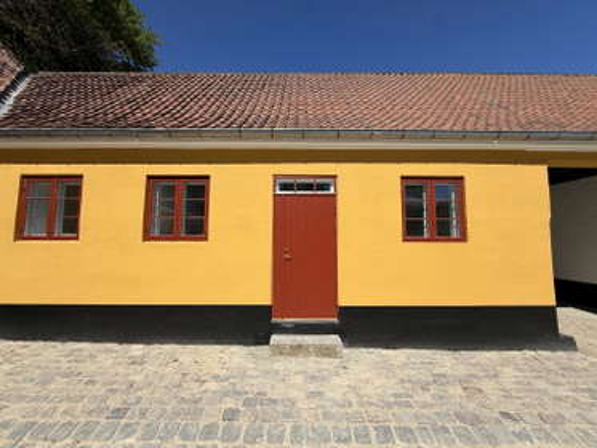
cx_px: 298
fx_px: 242
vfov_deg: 85.7
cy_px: 224
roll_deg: +0.2
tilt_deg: +3.3
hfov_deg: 102.0
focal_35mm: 14
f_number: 2.2
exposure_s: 1/3125
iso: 50
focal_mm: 2.22
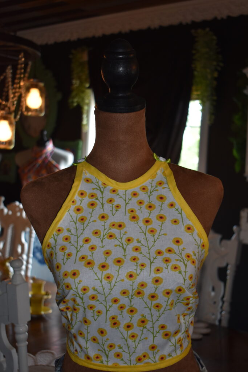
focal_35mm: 51
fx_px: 527
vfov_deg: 38.9
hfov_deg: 26.5
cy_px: 186
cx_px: 124
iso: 640
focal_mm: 34
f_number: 4.5
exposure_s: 1/125
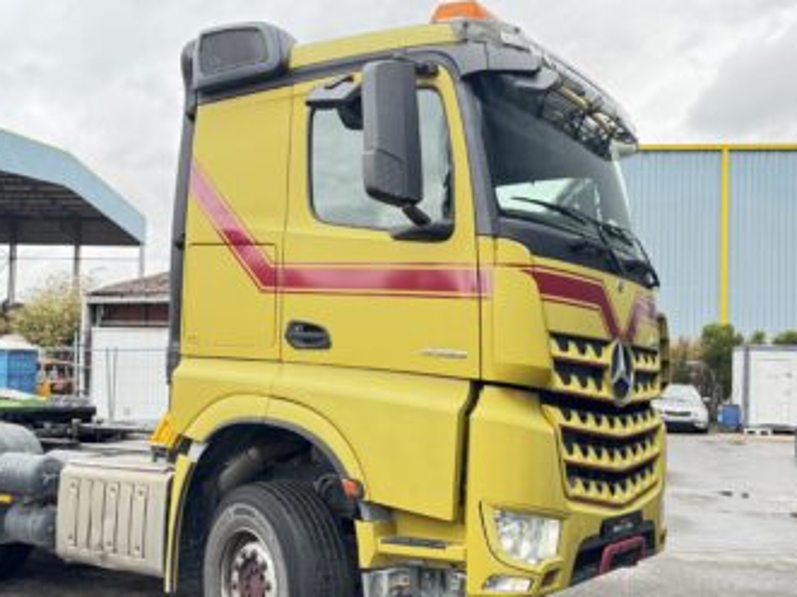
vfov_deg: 48.1
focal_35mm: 29
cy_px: 342
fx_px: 667
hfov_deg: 61.5
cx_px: 352
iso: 80
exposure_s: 1/178
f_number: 1.78
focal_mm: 6.76
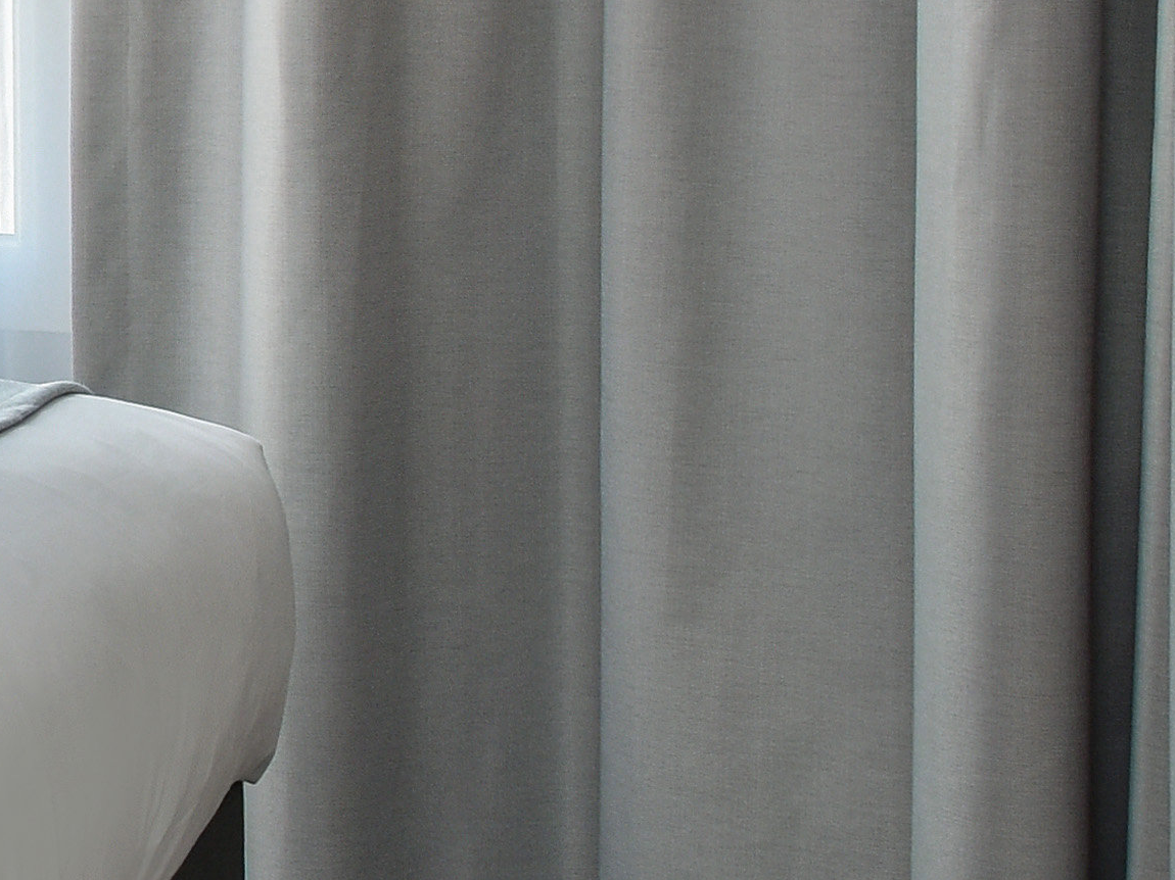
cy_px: 432
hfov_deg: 12.8
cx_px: -1681
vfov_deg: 12.7
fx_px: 3971
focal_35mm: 117
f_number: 7.1
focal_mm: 19
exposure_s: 1/80
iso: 250
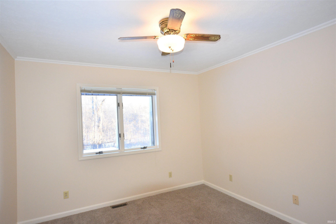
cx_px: 168
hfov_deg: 81.2
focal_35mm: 21
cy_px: 112
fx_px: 196
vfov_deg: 59.5
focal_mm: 14
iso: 800
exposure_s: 1/80
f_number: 4.8
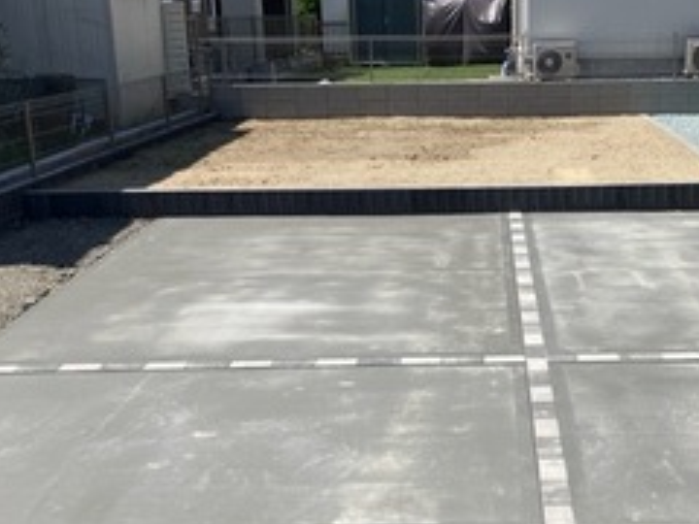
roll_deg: +1.6
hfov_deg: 33.8
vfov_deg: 25.9
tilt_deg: -17.7
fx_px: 1131
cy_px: 358
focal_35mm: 56
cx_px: 501
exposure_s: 1/3040
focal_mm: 3.99
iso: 32
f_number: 1.8
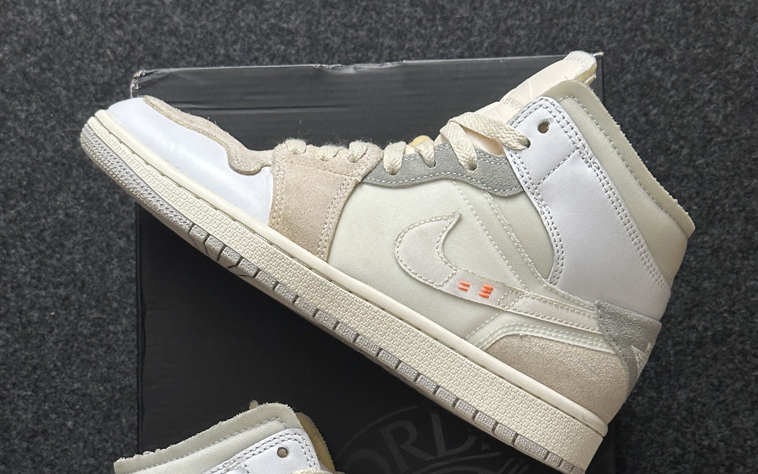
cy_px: 401
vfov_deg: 18.9
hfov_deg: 30.2
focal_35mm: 68
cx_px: 380
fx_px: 1405
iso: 250
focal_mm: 6.86
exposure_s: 1/50
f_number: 1.78
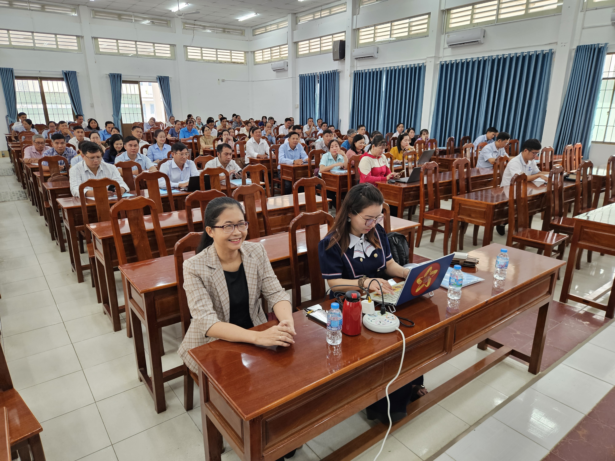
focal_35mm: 23
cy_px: 230
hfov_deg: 73.9
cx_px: 308
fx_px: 409
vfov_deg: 58.9
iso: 250
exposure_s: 1/180
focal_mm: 5.4
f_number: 1.8
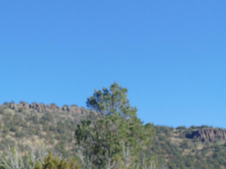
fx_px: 614
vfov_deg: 15.6
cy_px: 142
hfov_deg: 19.8
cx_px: -33
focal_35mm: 94
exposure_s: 1/500
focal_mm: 7.4
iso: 80
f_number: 3.6
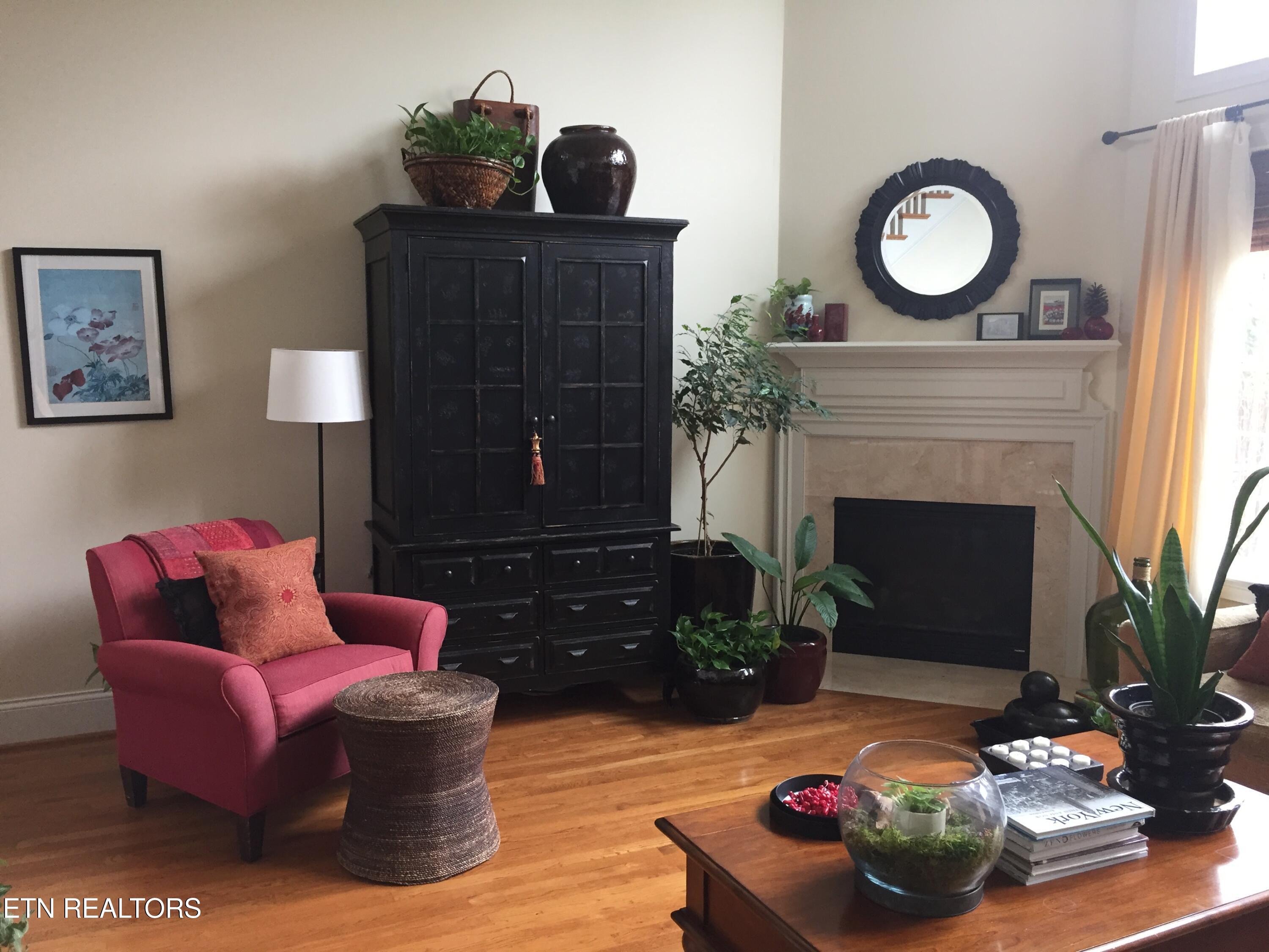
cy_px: 476
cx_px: 634
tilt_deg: -6.2
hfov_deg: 61.7
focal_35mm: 29
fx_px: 1063
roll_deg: -0.5
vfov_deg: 48.2
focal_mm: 4.15
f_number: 2.2
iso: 50
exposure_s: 1/30
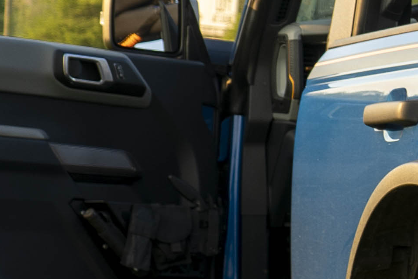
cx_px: 889
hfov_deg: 8.3
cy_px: 89
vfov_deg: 5.9
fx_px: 2694
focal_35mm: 232
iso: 100
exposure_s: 1/80
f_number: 4.5
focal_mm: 37
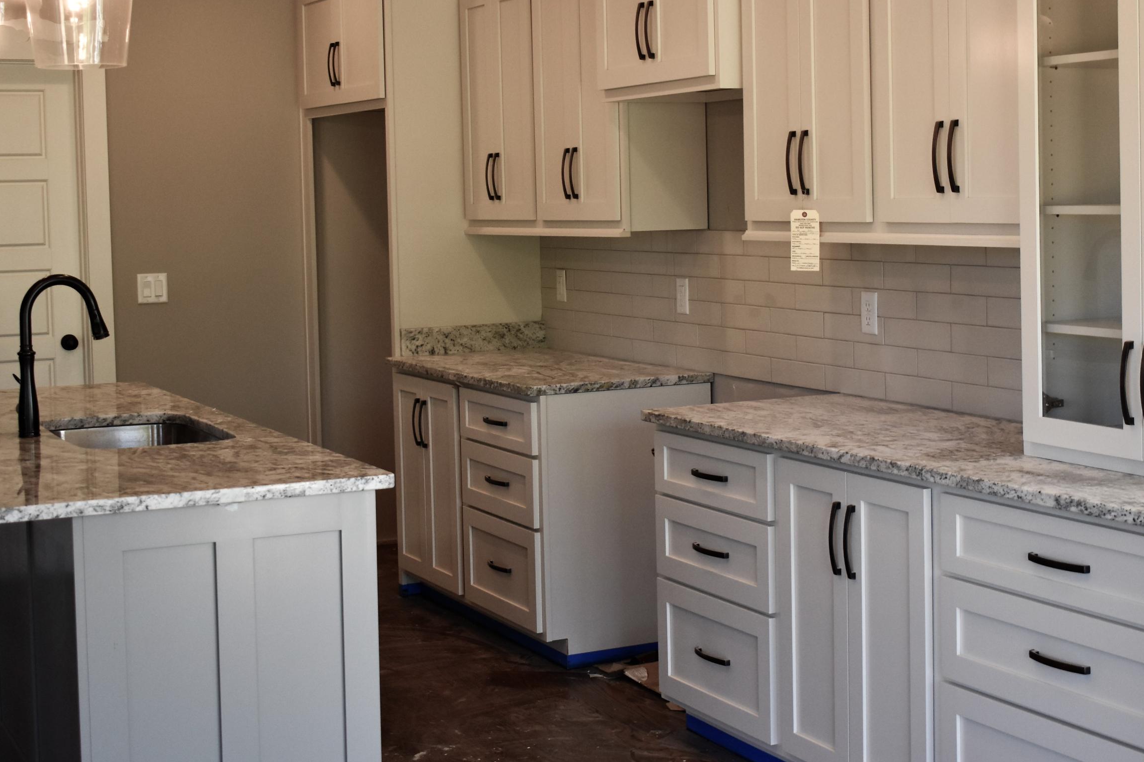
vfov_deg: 24.6
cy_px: 296
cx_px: 668
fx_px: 1748
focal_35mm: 55
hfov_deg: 36.2
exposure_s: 1/250
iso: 800
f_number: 4.2
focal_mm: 28
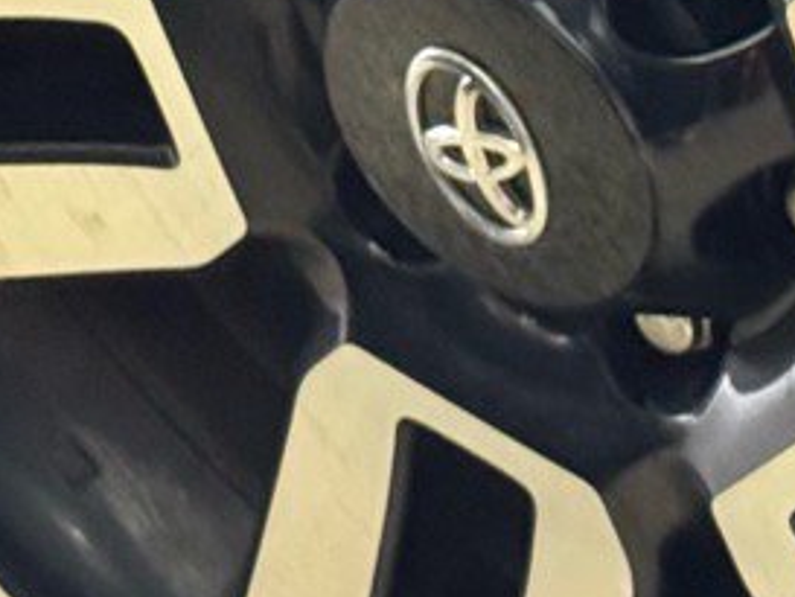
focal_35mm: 281
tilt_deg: -39.7
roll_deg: +1.6
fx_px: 6456
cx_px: 1156
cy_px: -114
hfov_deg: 7.0
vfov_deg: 5.3
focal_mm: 6.76
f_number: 1.78
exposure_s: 1/30
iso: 640
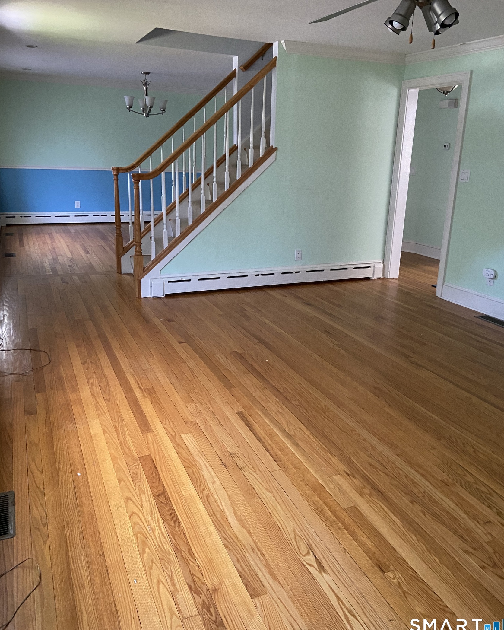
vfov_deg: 62.1
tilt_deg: -14.2
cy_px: 291
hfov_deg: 51.5
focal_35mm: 28
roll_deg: -1.5
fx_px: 522
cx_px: 255
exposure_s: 1/43
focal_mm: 4.25
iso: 500
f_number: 1.8
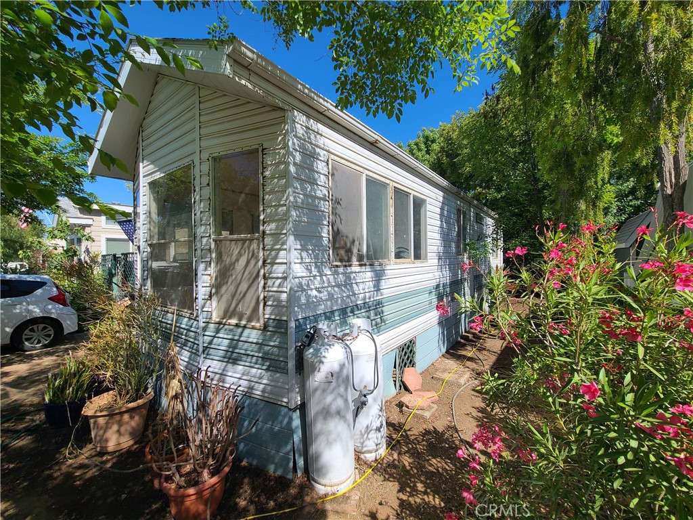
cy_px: 260
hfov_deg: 106.2
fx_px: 260
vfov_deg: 89.9
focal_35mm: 13
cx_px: 346
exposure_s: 1/1732
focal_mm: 2.2
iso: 50
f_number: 2.2
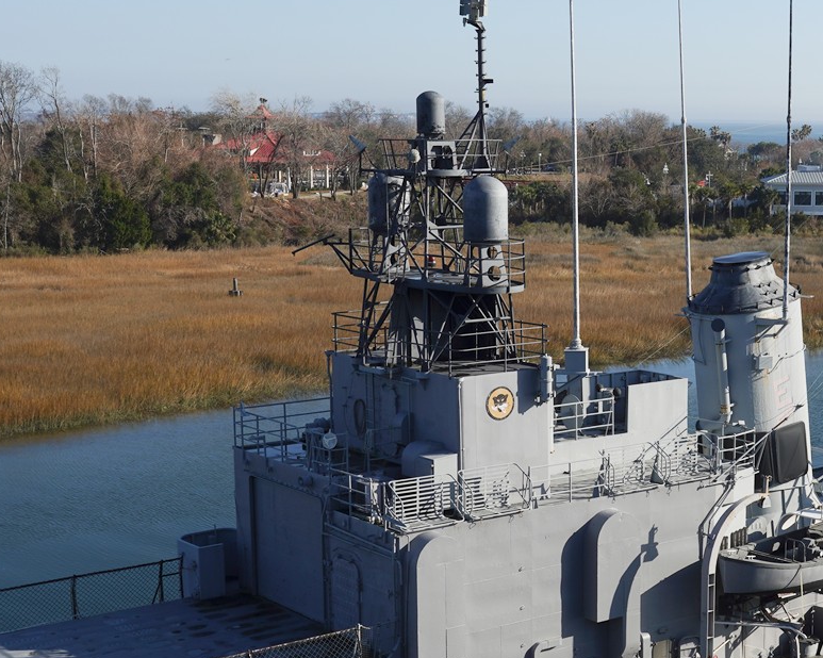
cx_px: 661
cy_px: 402
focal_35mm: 68
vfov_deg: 22.4
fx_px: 1656
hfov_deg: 27.3
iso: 100
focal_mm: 28
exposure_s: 1/100
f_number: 18
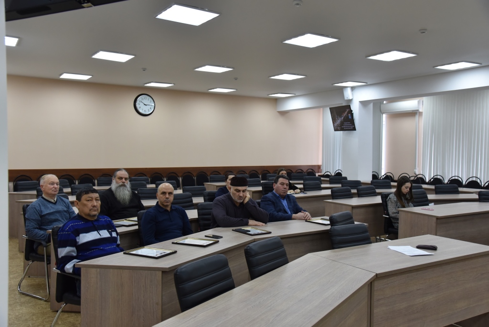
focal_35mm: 32
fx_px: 435
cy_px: 164
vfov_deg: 41.2
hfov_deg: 58.7
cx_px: 244
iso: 2000
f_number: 6.3
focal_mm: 32
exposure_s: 1/160
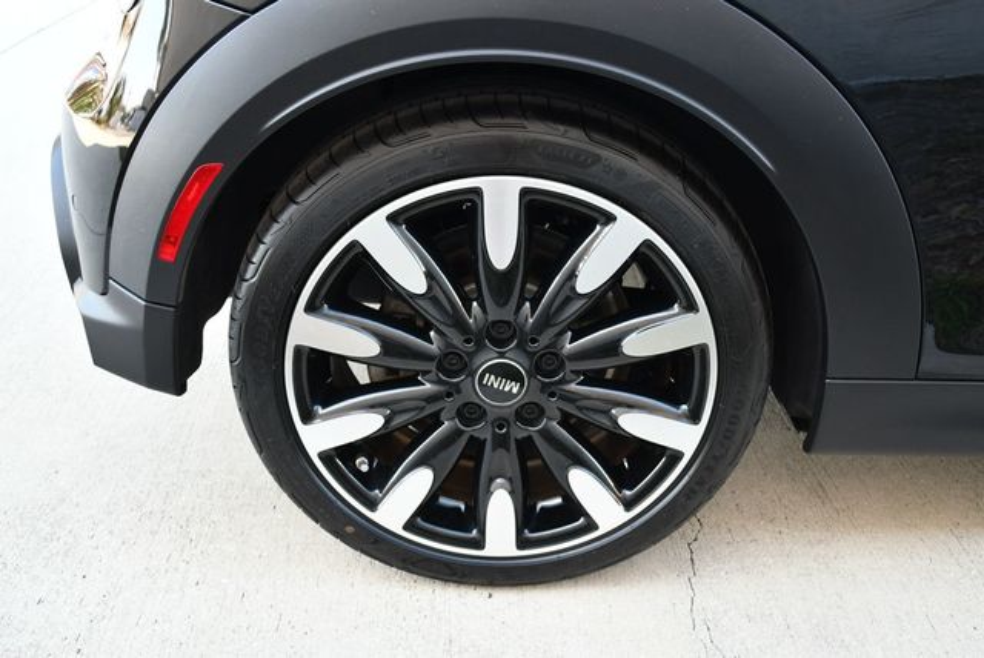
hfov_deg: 53.1
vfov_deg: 36.9
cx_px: 492
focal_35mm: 36
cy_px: 329
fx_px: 985
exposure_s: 1/250
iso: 640
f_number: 3.5
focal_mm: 18
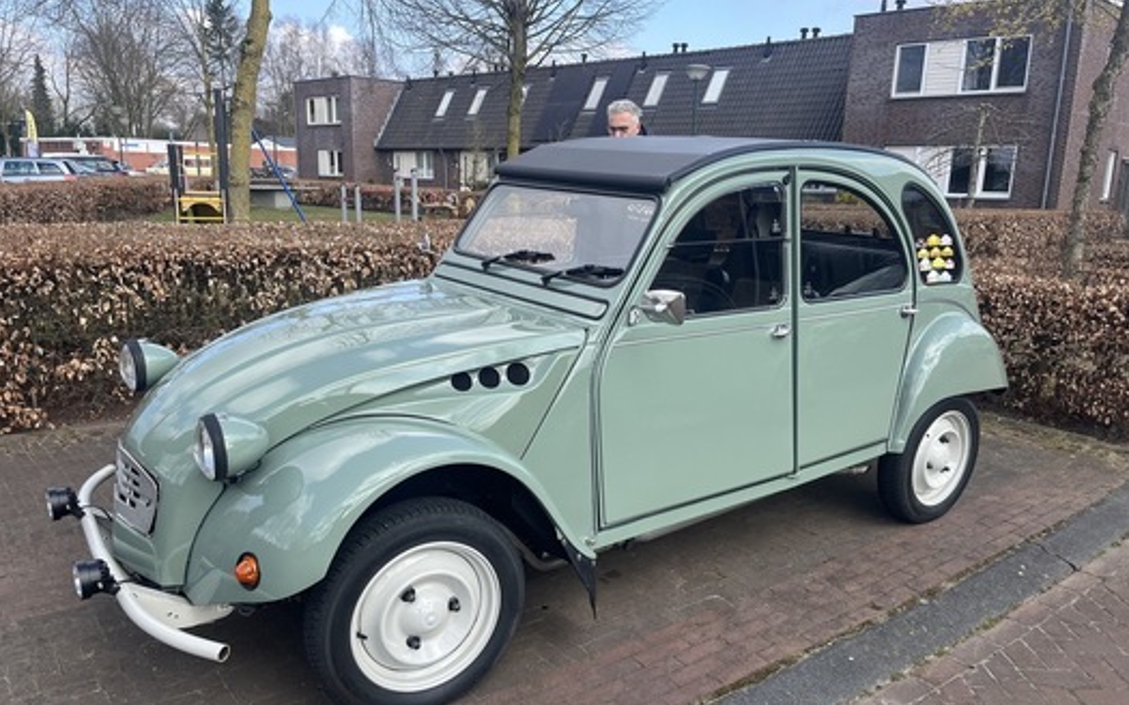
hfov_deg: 66.5
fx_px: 861
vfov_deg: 44.4
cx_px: 569
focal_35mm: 28
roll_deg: -0.8
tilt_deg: -13.5
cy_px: 395
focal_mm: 5.1
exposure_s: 1/1294
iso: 50
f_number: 1.6
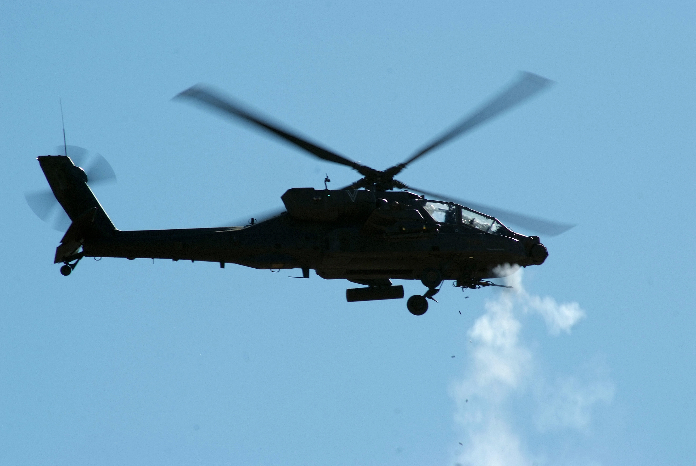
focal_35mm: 375
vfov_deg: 3.7
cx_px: 348
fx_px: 7258
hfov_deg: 5.5
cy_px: 233
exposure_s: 1/200
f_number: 11
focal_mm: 250
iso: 200
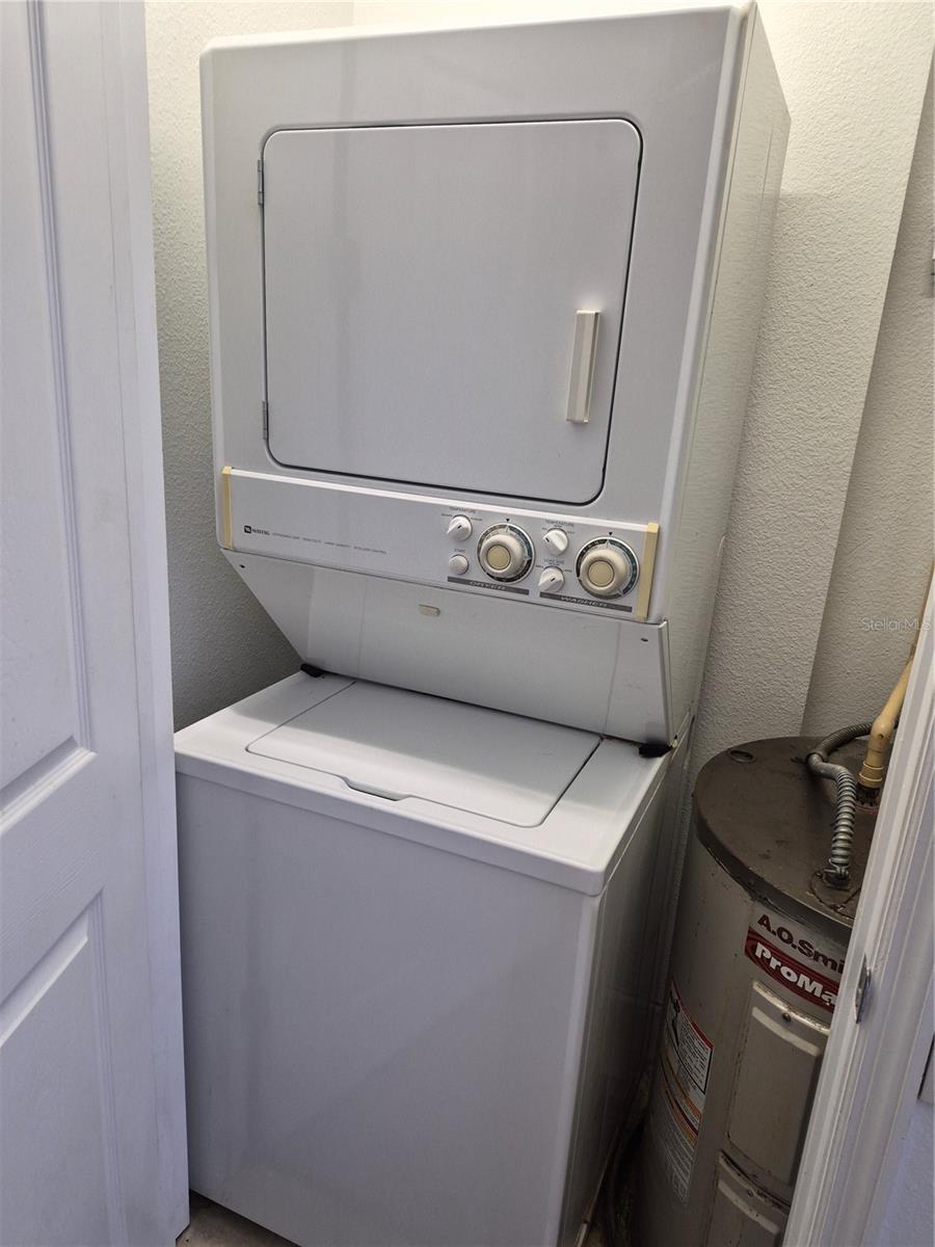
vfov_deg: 73.9
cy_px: 624
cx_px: 468
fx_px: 828
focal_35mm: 23
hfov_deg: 58.9
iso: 400
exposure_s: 1/120
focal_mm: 5.4
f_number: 1.8
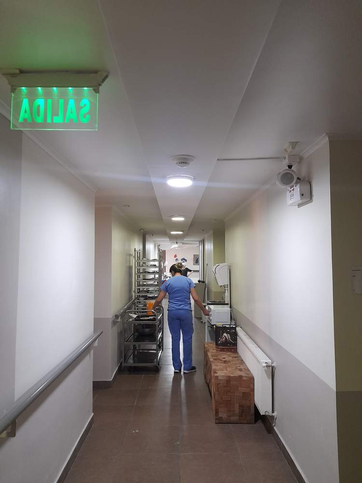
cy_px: 242
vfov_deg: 69.4
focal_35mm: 25
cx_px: 181
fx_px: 349
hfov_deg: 54.9
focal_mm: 4.6
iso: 400
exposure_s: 1/33
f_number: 2
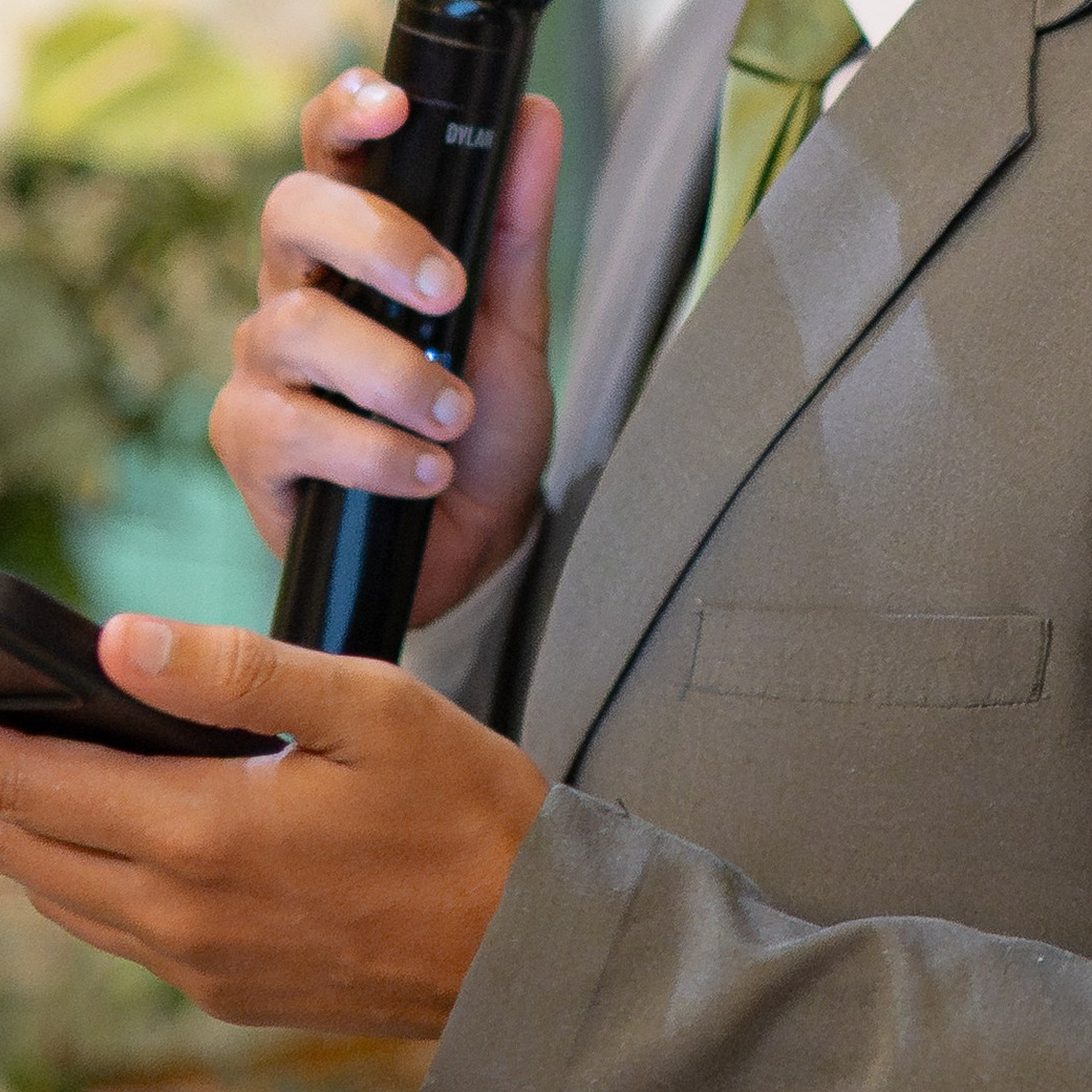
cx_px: 965
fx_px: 5818
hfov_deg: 10.7
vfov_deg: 10.6
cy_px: 6
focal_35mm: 163
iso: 4000
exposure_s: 1/320
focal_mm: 35
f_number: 1.4
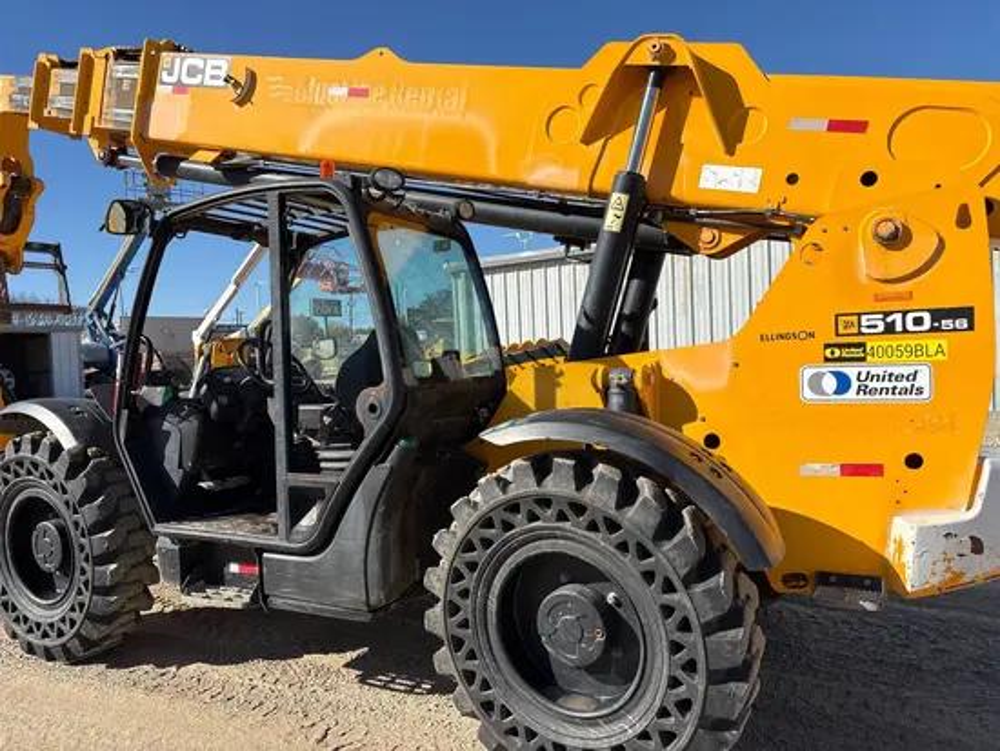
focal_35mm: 26
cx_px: 500
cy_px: 376
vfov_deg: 53.1
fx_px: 751
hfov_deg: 67.3
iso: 50
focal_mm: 5.96
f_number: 1.6
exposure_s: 1/4082
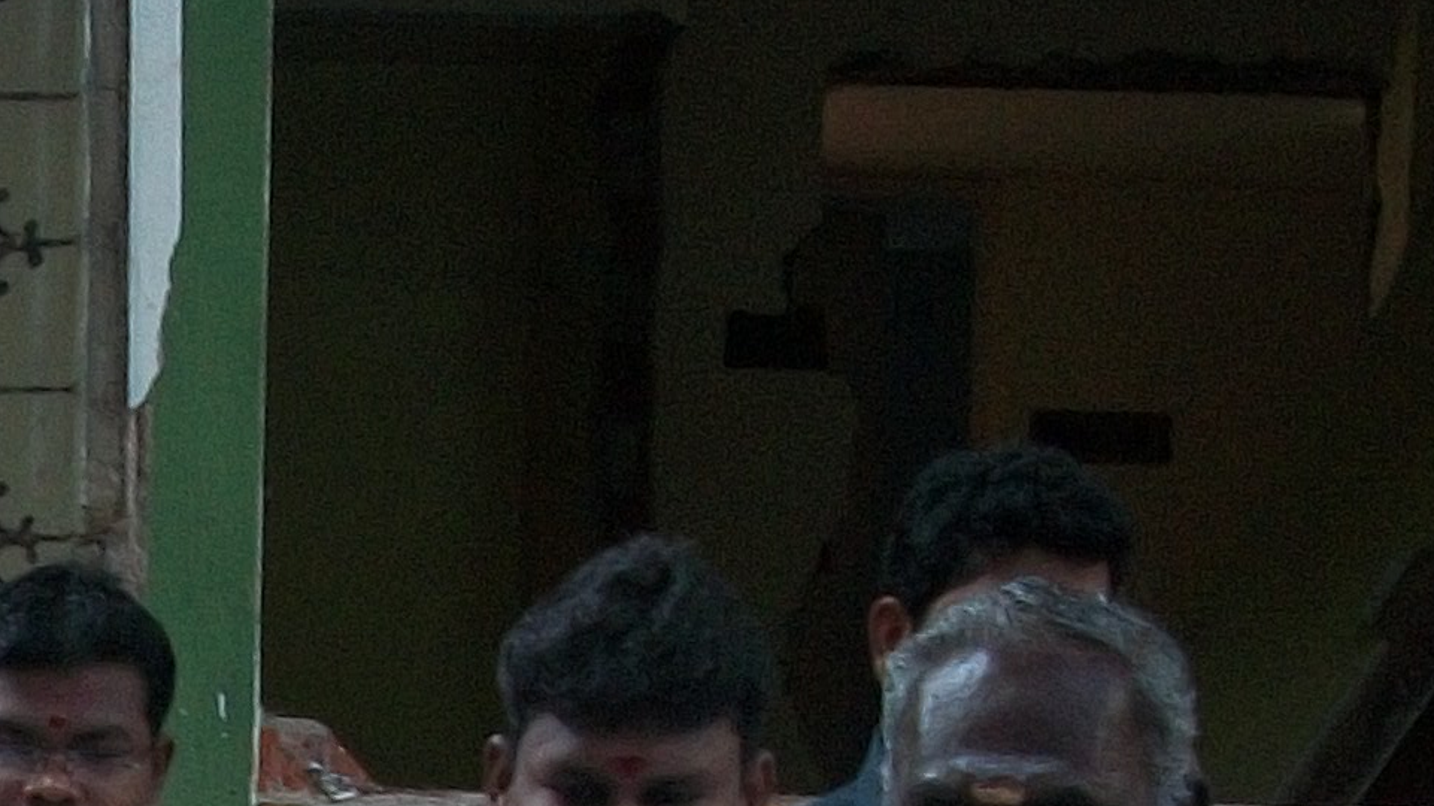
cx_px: -779
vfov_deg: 8.8
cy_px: 1905
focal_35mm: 126
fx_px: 4790
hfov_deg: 15.6
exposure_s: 1/100
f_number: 2.9
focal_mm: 5.7
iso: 80
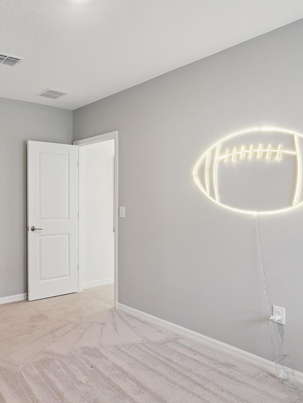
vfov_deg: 65.3
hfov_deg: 48.1
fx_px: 315
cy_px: 206
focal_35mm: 27
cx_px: 56
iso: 400
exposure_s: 1/50
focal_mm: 18
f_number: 9
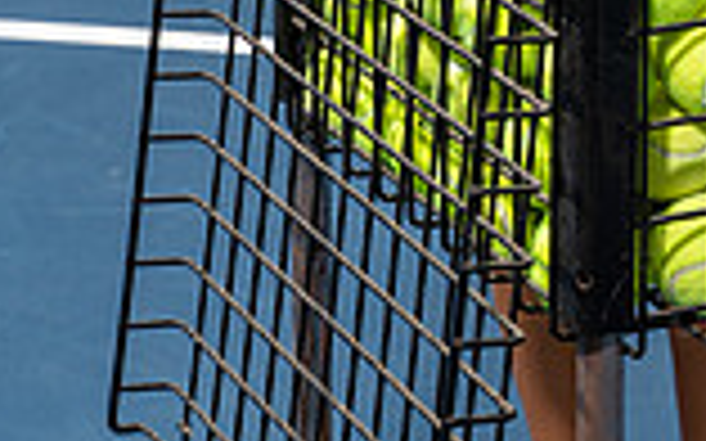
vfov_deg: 6.4
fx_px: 3770
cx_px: 648
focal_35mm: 196
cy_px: -522
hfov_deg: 10.6
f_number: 8
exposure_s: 1/250
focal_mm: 67
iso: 100
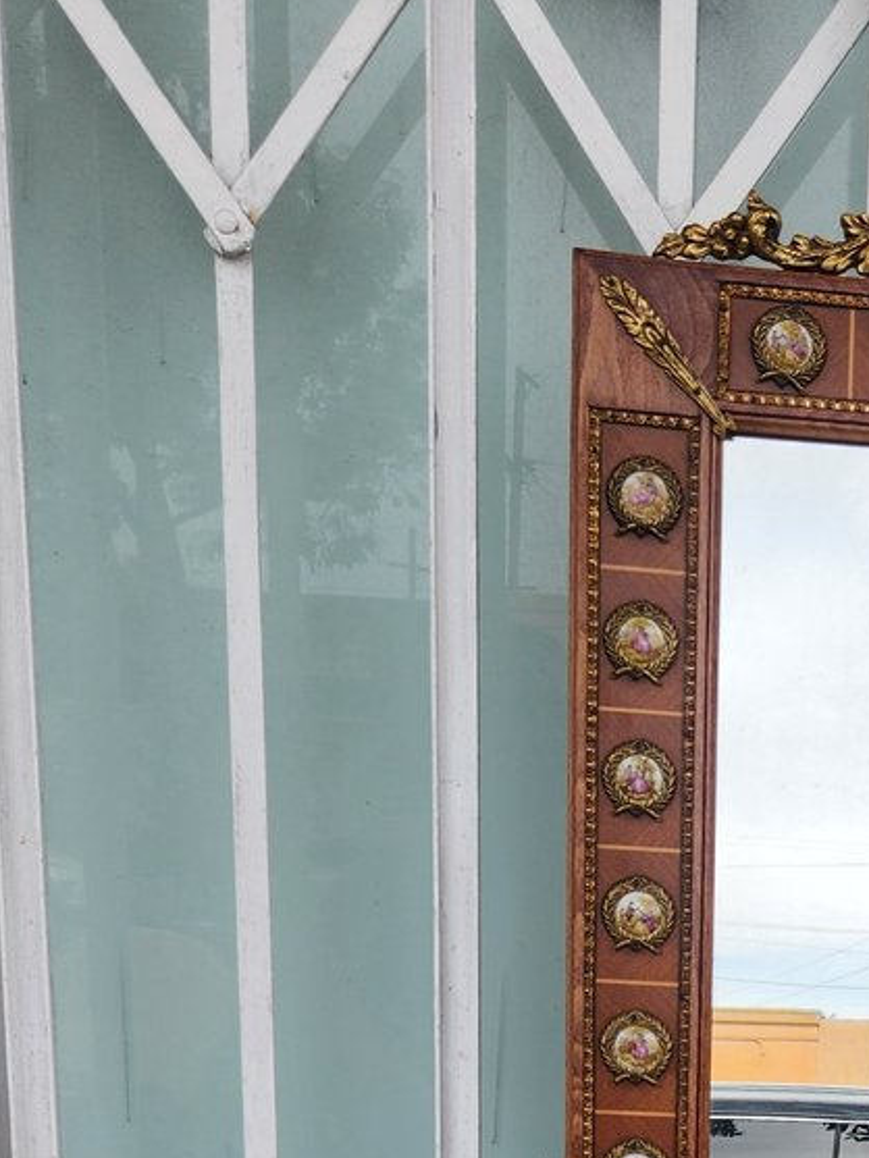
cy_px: 1413
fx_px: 2208
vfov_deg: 26.0
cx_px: 965
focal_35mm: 66
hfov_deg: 21.1
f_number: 1.8
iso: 20
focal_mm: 5.4
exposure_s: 1/475
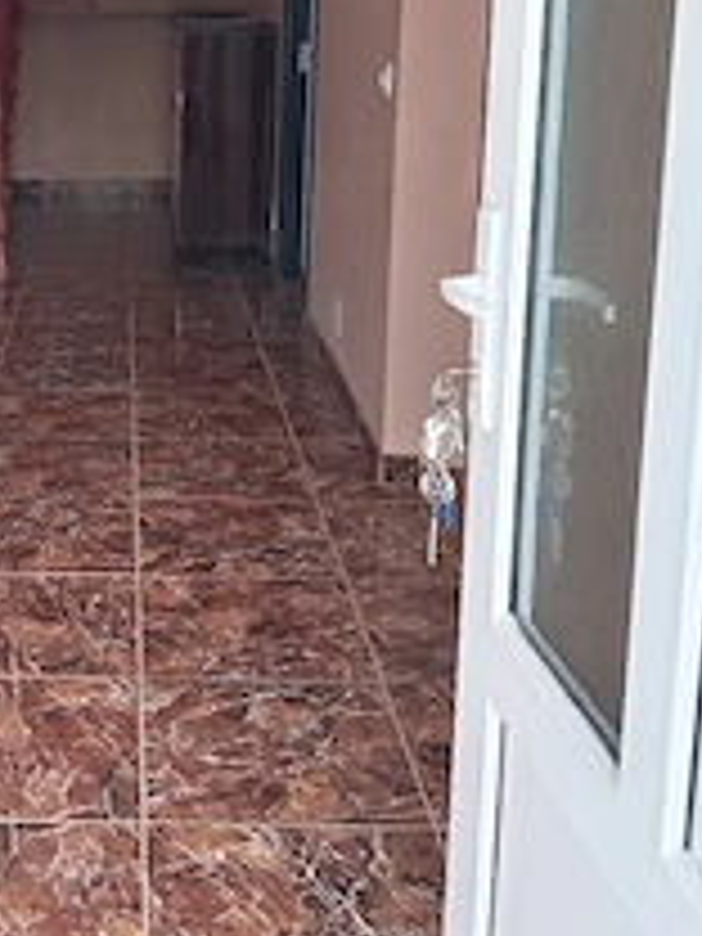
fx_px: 1406
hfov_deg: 27.2
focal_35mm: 52
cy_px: 232
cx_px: 94
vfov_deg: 36.0
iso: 530
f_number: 1.8
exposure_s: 1/25
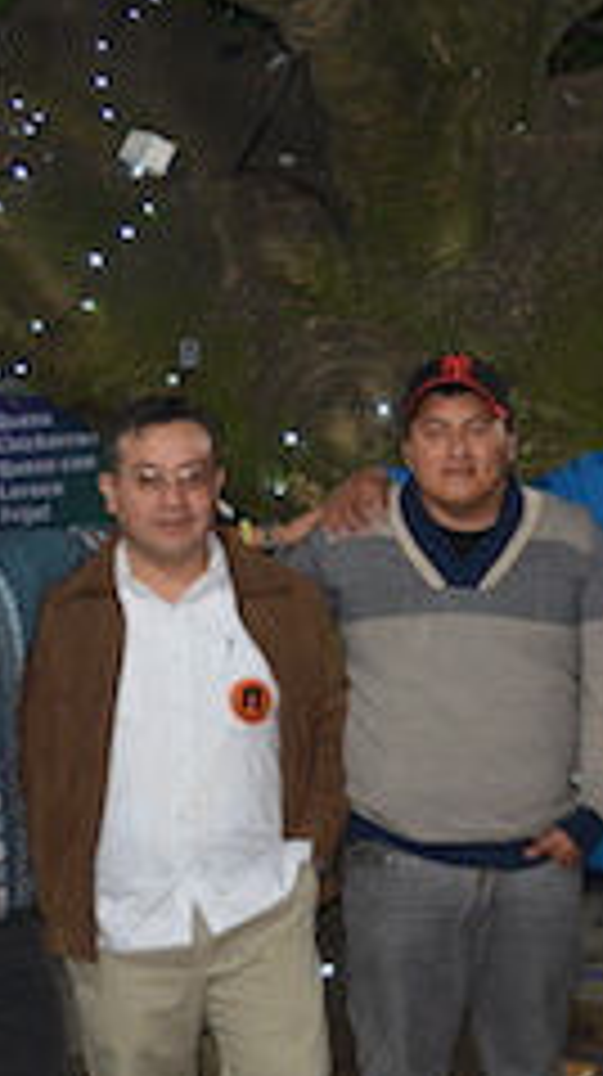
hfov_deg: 11.6
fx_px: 2878
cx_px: 783
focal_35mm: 101
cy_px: 520
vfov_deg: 21.2
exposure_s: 1/60
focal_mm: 24
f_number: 4
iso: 1250
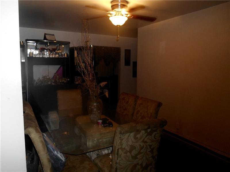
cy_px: 86
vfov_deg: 53.1
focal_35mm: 26
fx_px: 173
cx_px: 115
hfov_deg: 67.3
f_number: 3.4
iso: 220
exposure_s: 1/25
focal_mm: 4.7
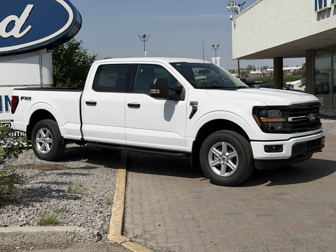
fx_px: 466
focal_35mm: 48
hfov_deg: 39.7
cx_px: 168
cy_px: 126
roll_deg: +2.0
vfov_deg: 30.3
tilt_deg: -5.3
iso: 64
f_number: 1.78
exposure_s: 1/11364
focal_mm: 6.76
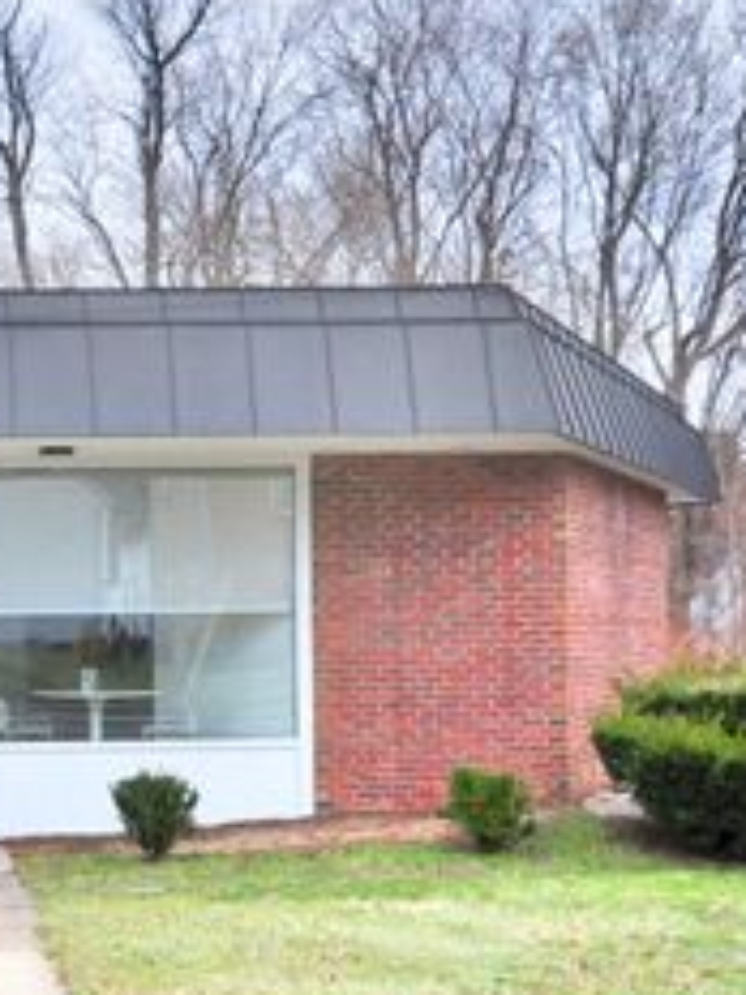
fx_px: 1782
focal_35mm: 62
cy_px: 605
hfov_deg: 21.8
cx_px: -159
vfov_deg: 31.1
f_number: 8
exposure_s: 1/500
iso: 640
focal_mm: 20
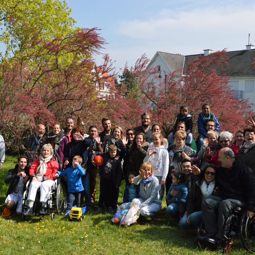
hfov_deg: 41.2
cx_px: 111
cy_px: 128
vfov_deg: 41.3
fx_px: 339
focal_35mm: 41
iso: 800
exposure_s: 1/3200
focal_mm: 21
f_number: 9
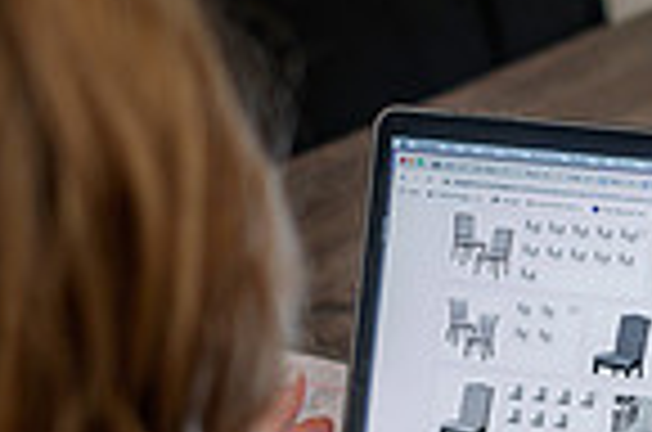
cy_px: 364
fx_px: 3614
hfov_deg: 10.3
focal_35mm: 200
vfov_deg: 6.8
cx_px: 571
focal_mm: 50
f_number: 2.5
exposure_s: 1/250
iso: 320
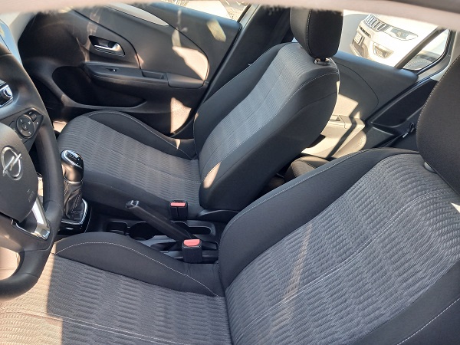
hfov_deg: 65.3
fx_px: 359
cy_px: 172
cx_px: 230
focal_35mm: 27
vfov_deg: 51.4
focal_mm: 3.98
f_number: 1.8
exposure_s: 1/50
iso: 80
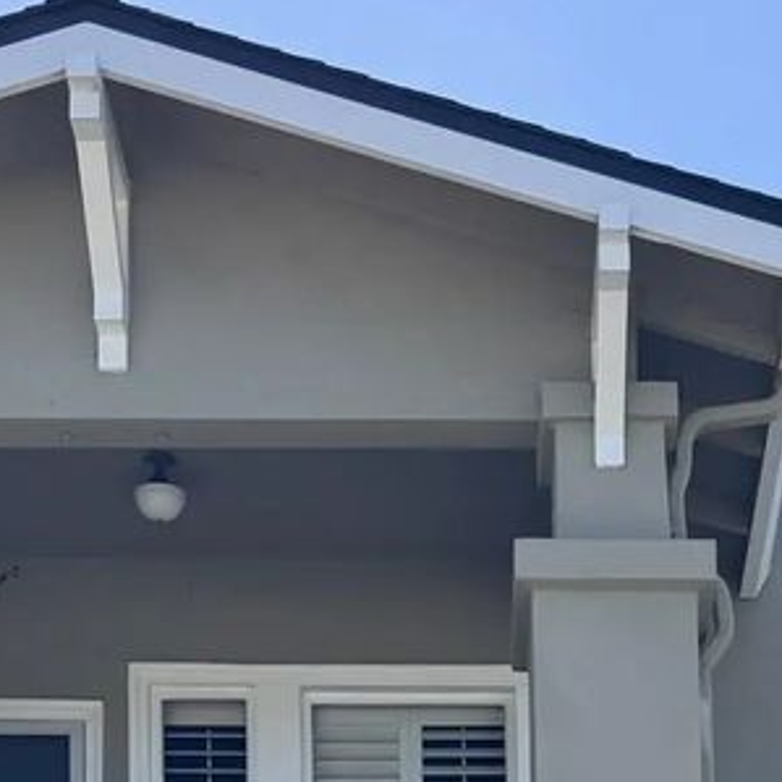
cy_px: 1403
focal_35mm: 97
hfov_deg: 17.9
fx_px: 2479
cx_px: 531
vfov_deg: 15.4
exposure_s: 1/2041
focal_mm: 6.76
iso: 80
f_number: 1.78
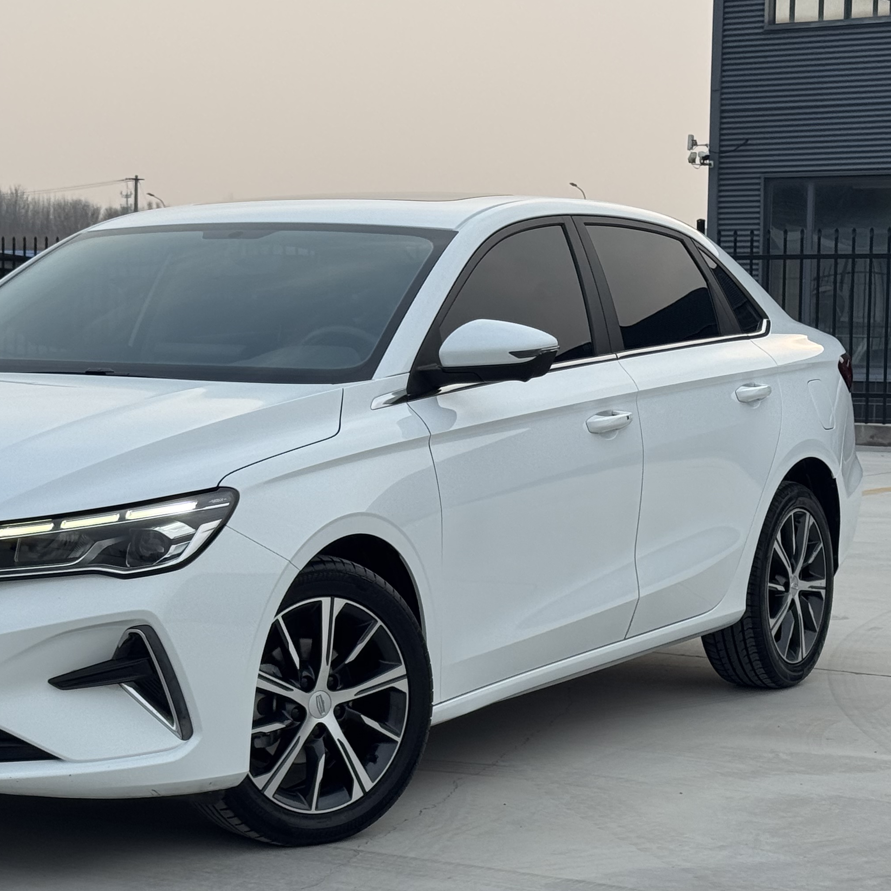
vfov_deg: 20.4
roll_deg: -0.5
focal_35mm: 85
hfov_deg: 20.2
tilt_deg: -4.3
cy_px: 481
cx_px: 201
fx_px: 2475
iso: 64
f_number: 1.78
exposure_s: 1/2045
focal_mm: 6.76
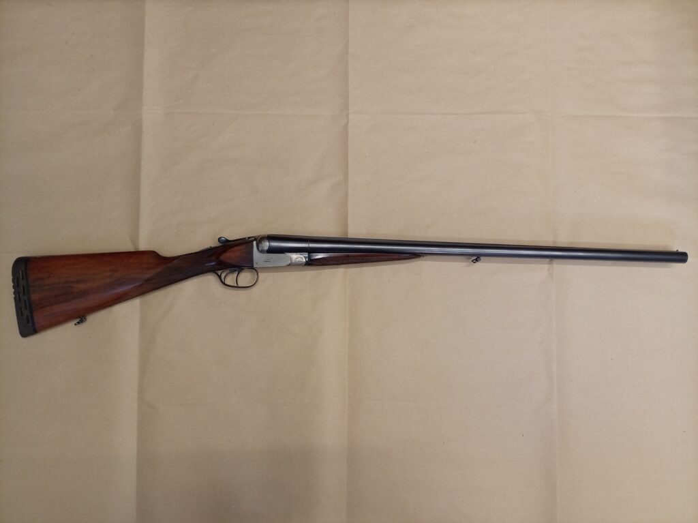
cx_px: 349
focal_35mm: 25
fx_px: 504
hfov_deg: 69.4
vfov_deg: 54.8
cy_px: 262
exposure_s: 1/25
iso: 285
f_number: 1.8
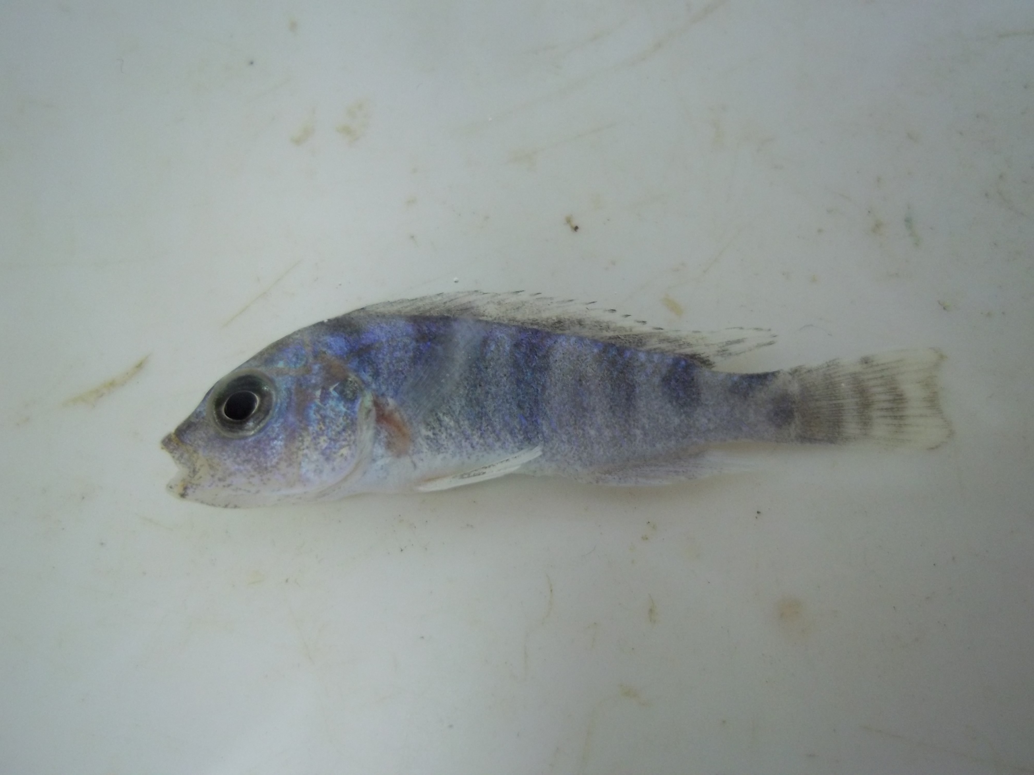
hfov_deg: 51.4
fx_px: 1075
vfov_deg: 39.7
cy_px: 388
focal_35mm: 36
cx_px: 517
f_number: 3.1
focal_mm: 6.5
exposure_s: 1/10
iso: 160
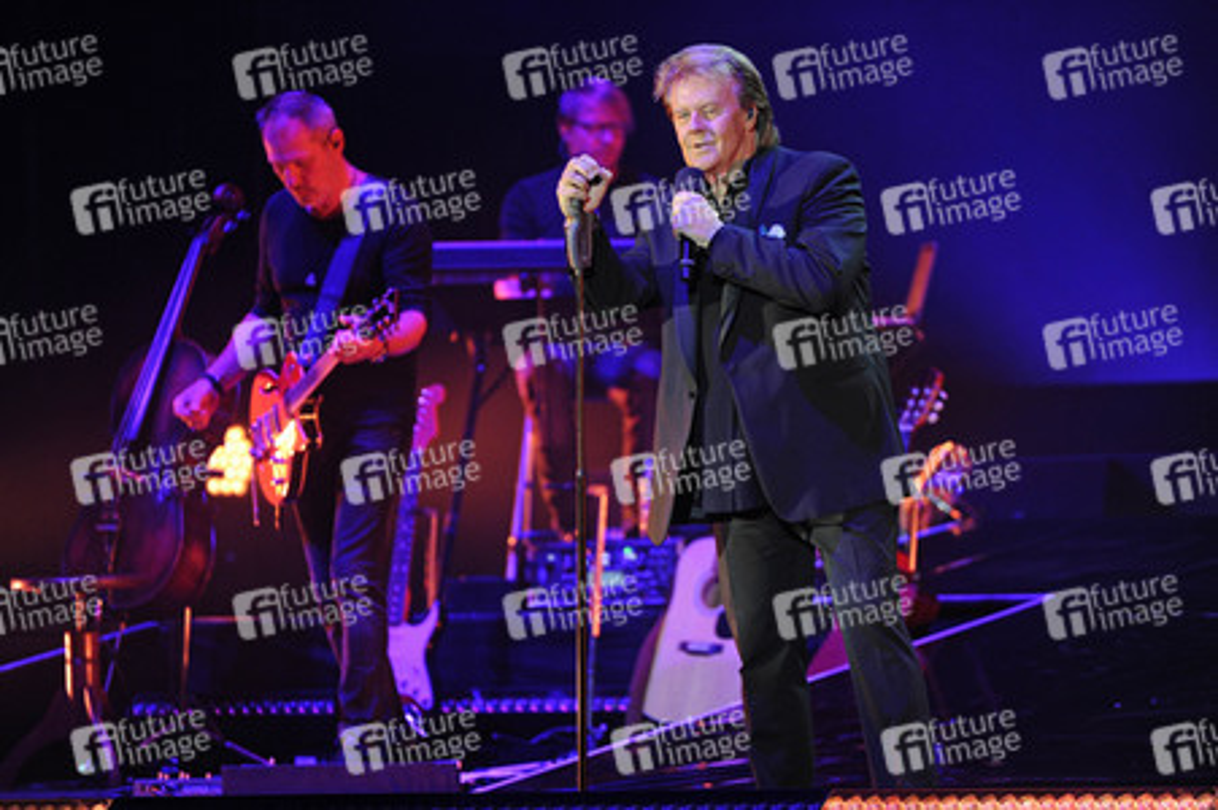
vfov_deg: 3.8
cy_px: 405
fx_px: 12171
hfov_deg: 5.7
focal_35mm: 360
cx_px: 609
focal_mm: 360
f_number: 4
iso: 3200
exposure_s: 1/320
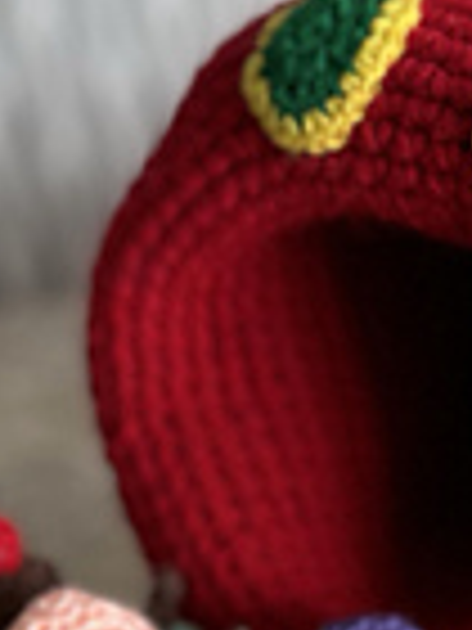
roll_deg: -0.8
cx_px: 470
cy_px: 526
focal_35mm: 93
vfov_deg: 20.8
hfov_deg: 15.6
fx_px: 1691
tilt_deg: -24.1
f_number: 1.5
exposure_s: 1/107
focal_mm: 5.7
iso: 125
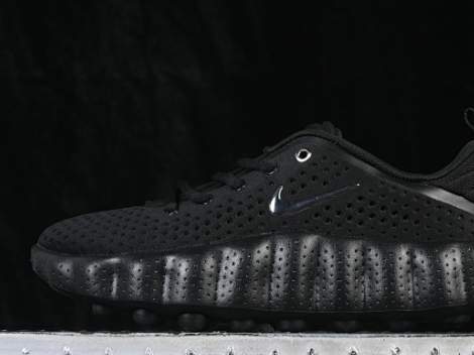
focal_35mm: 112
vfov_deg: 13.2
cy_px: 181
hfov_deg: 17.6
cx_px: 279
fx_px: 1533
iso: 160
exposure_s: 1/60
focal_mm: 50
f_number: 6.3
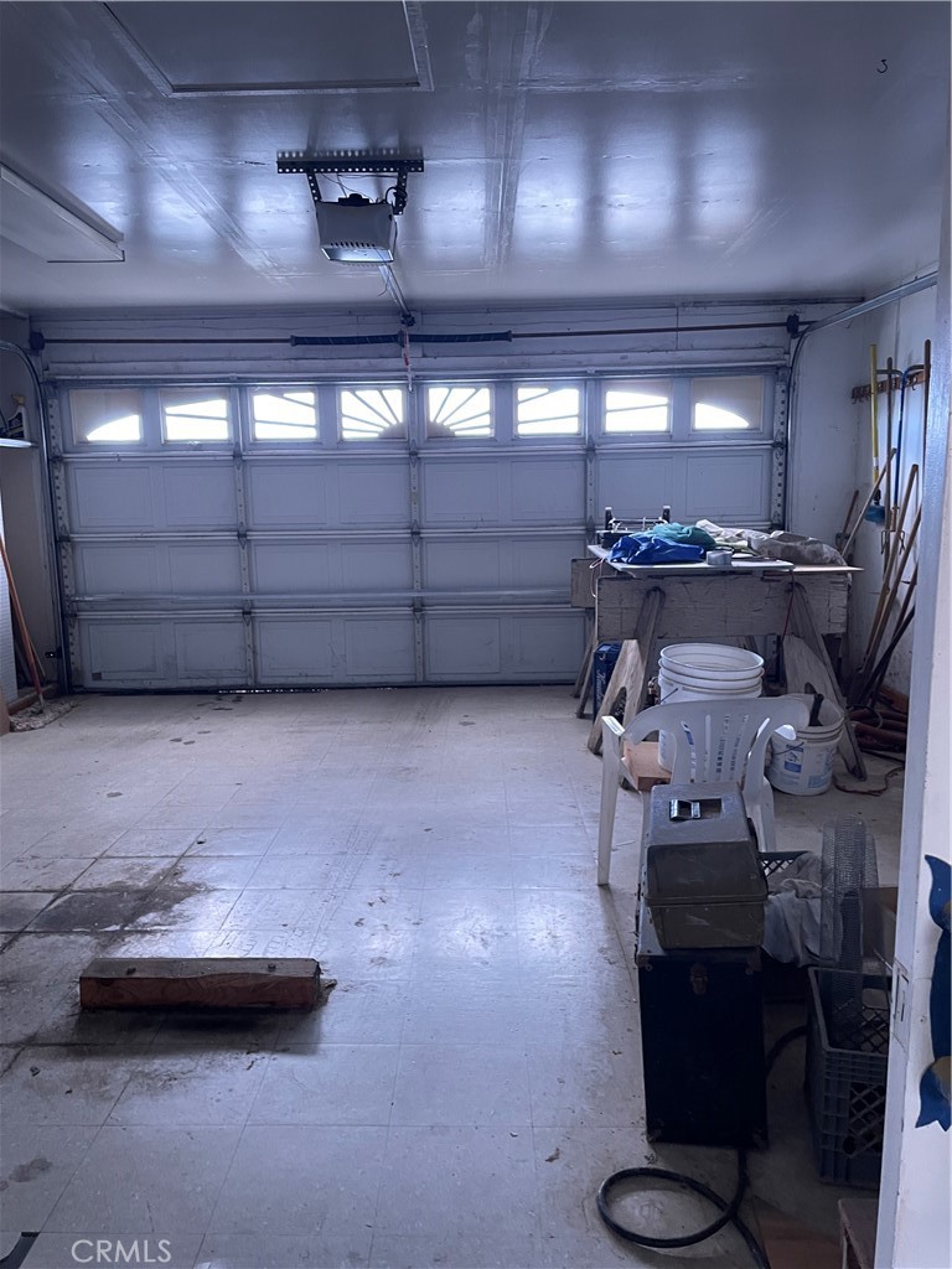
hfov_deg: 53.1
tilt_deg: -9.0
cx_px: 476
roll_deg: -0.1
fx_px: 953
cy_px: 634
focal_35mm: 26
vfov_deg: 67.3
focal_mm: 4.2
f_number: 1.6
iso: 400
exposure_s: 1/60
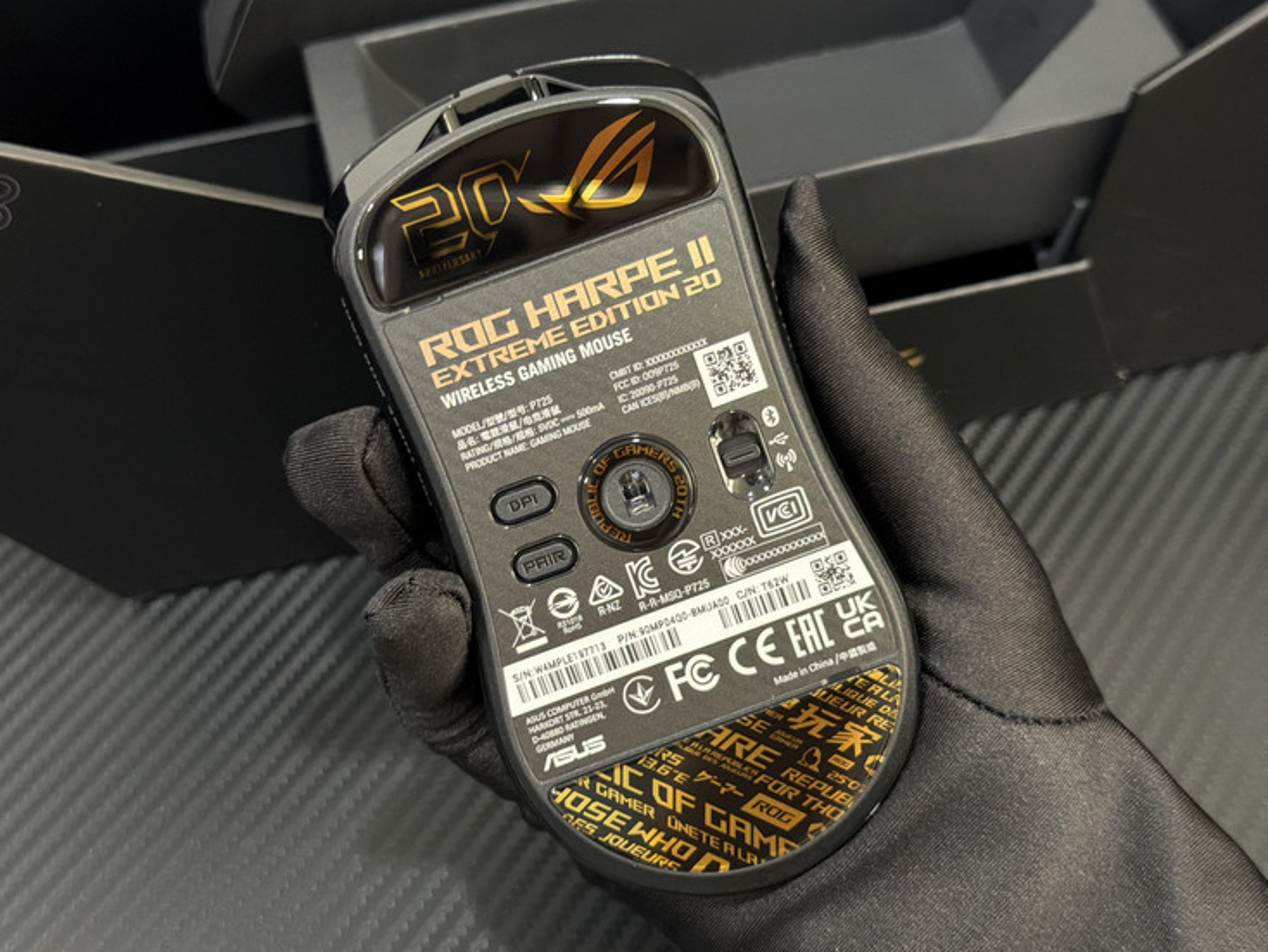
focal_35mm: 51
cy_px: 479
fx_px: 1869
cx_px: 598
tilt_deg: -50.6
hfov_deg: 37.5
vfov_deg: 28.6
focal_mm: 6.76
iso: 400
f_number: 1.78
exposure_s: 1/40
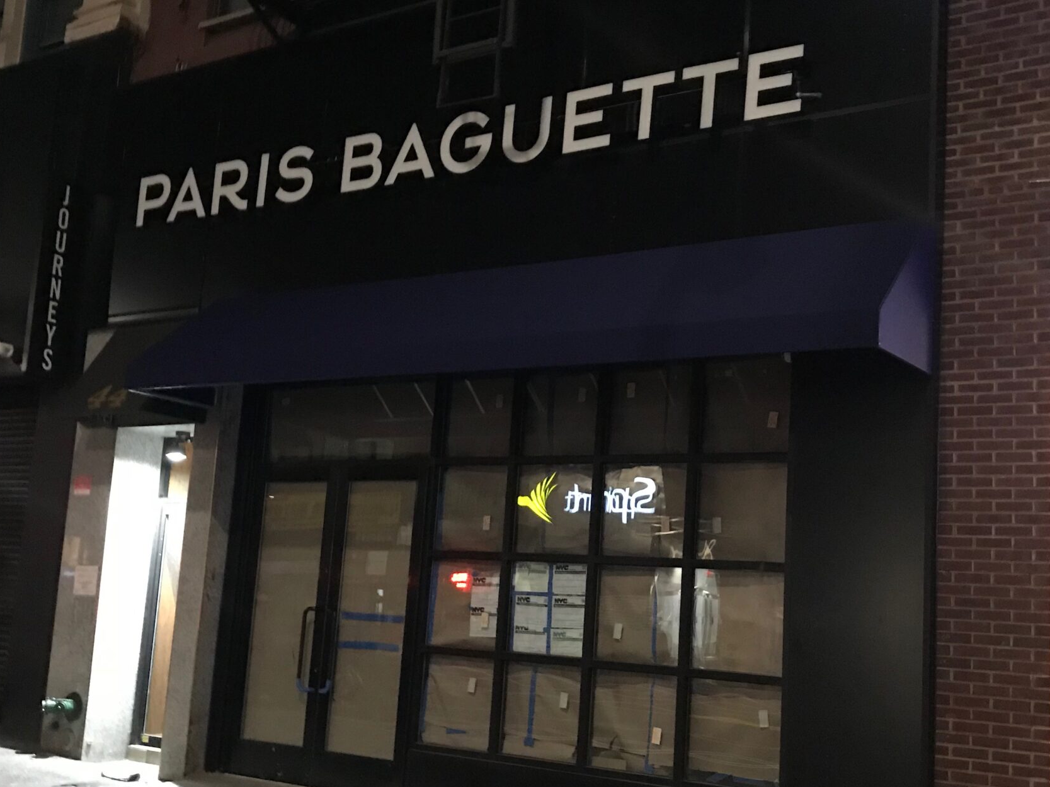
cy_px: 453
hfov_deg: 43.9
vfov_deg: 33.5
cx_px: 516
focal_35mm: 43
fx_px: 1304
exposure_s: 1/4
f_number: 1.8
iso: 125
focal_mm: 3.99
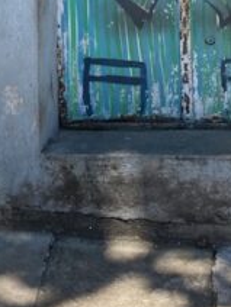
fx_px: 1201
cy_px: -233
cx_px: 134
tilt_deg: -1.7
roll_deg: +0.3
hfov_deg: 11.0
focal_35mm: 135
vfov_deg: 13.3
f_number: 1.8
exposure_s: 1/649
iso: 20
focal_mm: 3.99
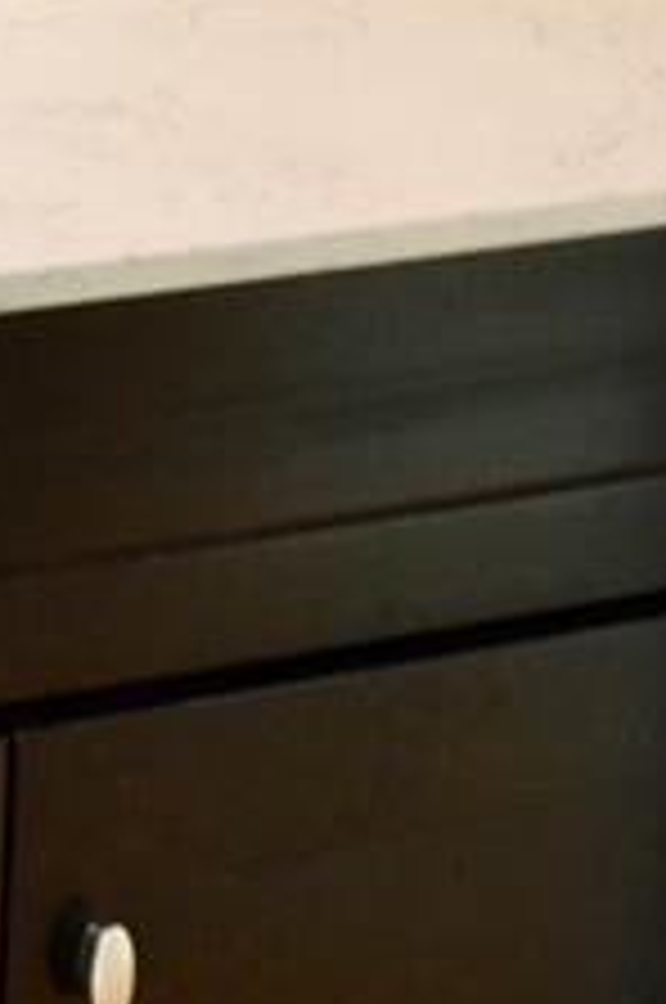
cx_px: -826
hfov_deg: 8.7
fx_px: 4036
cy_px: -374
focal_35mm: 145
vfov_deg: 13.6
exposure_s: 1/15
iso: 720
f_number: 6.3
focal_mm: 18
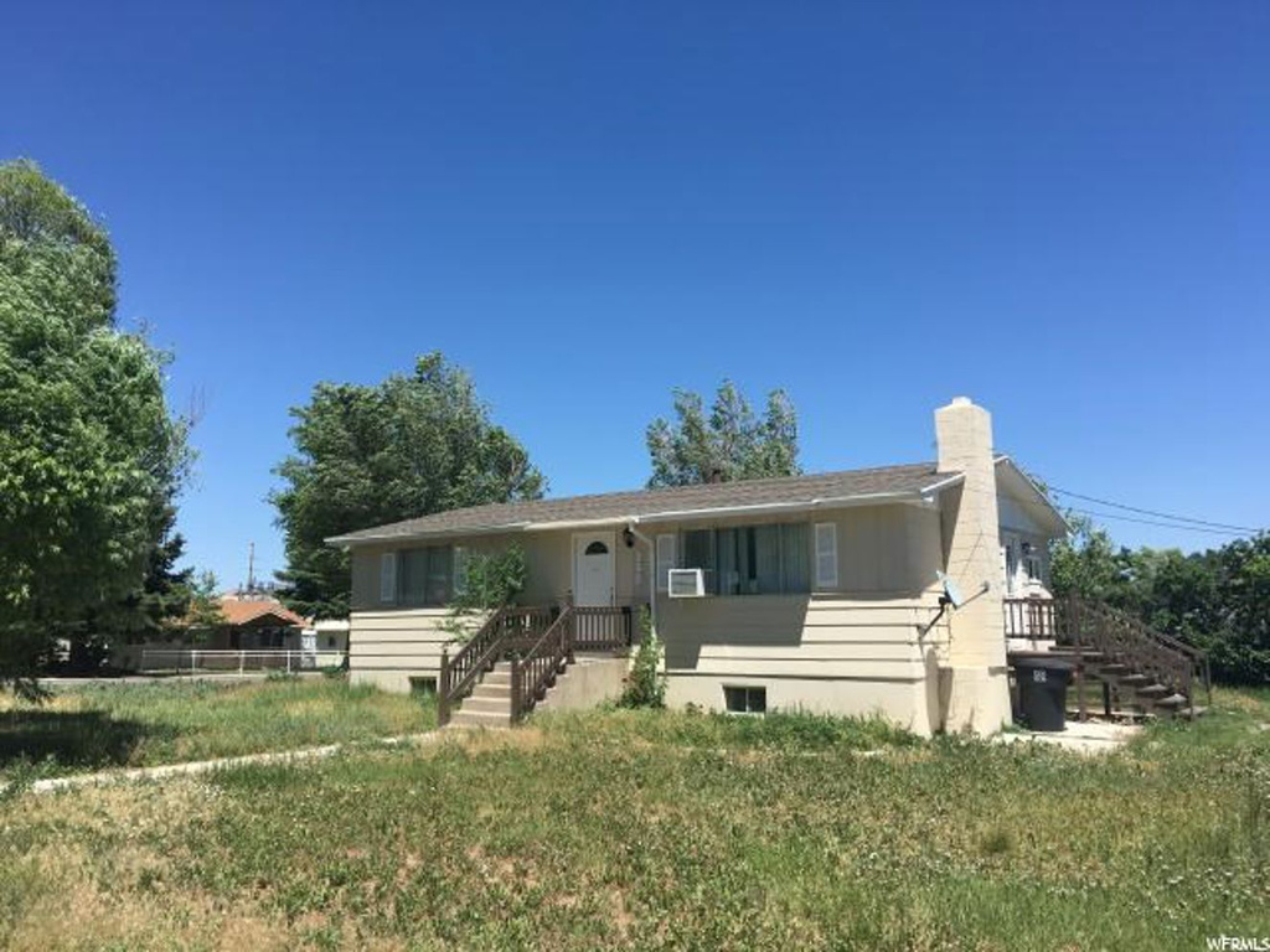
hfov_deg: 61.7
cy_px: 476
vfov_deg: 48.2
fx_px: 1064
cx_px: 635
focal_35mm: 29
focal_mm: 4.15
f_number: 2.2
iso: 25
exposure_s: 1/1603
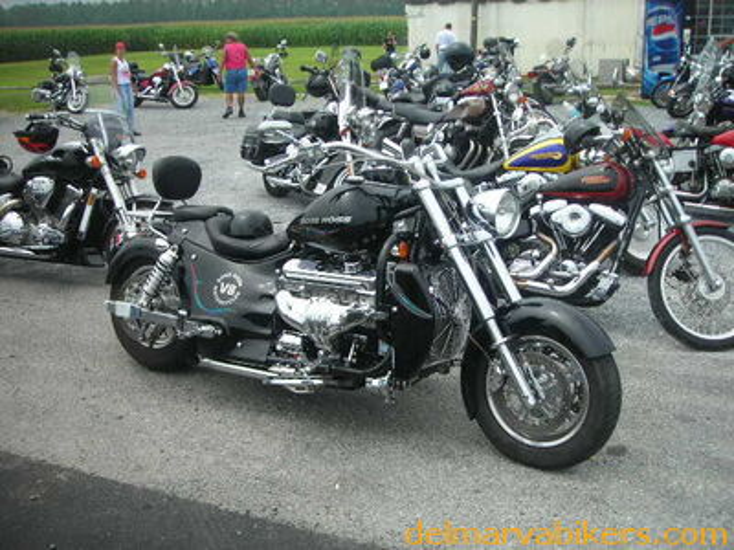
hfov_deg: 49.0
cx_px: 367
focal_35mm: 38
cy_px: 275
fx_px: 806
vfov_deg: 37.7
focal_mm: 6.3
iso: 50
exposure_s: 1/139
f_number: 6.4
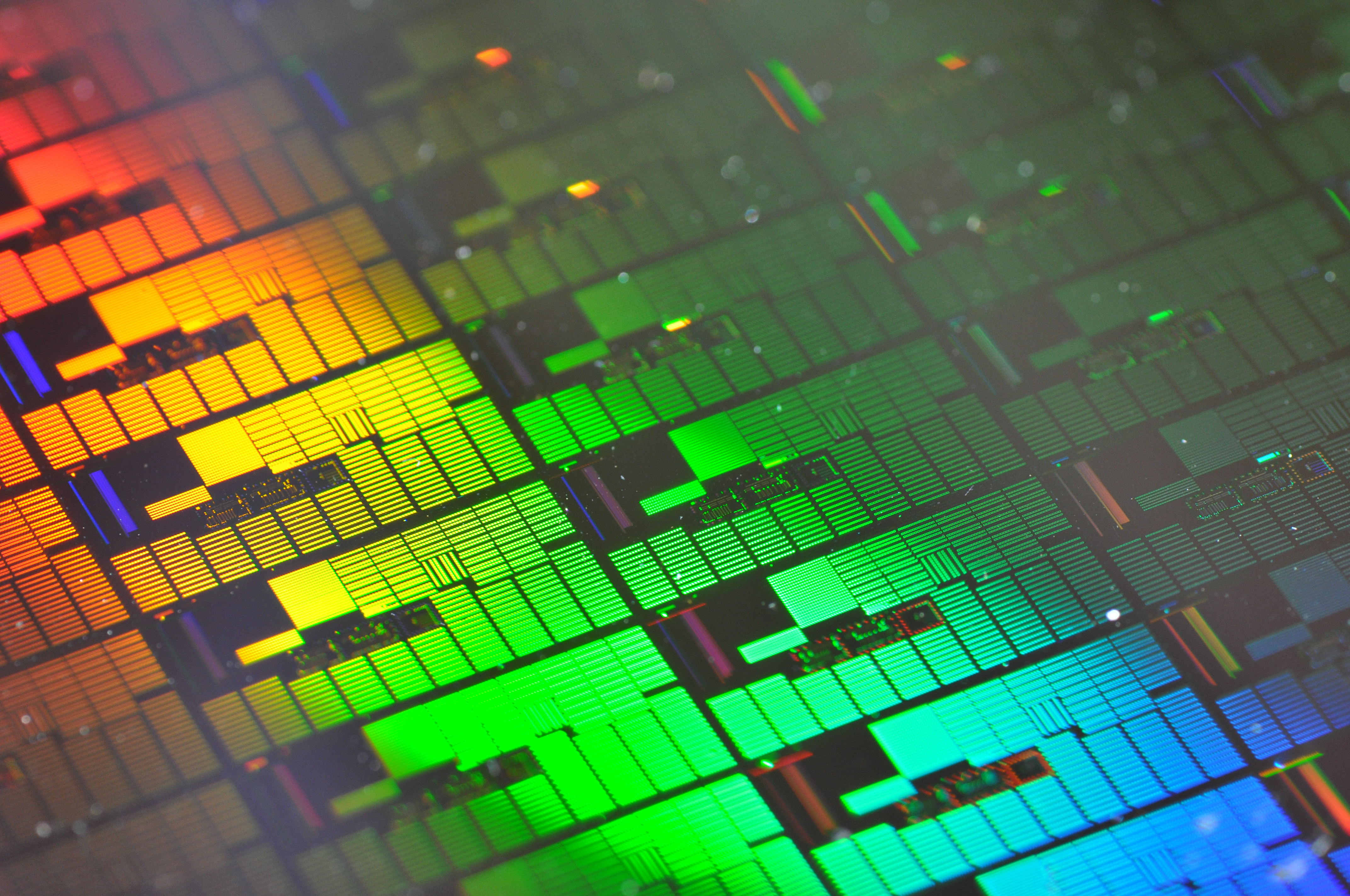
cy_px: 448
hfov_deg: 15.2
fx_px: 5056
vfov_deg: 10.1
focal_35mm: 135
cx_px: 675
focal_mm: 90
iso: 400
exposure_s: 1/125
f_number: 10
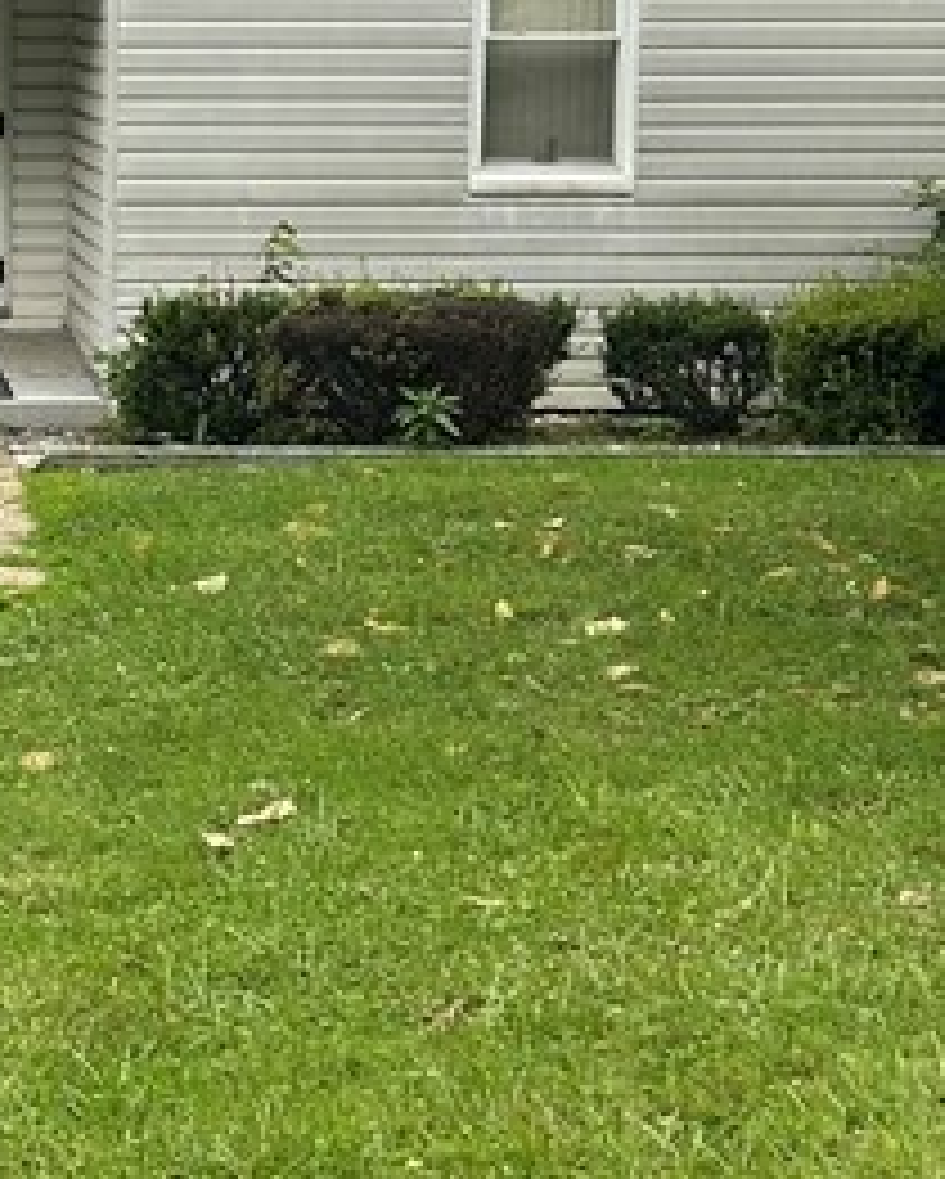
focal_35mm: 99
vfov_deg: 19.3
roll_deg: -0.5
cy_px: 396
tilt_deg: -7.5
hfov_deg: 15.2
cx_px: -50
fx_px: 3457
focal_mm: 5.7
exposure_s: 1/646
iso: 50
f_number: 1.5
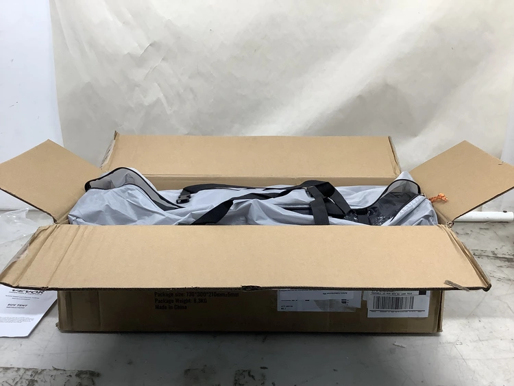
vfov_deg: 45.5
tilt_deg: -18.6
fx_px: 460
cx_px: 257
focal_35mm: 31
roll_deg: +0.0
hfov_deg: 58.3
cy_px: 193
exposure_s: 1/120
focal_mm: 3.3
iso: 100
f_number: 2.4
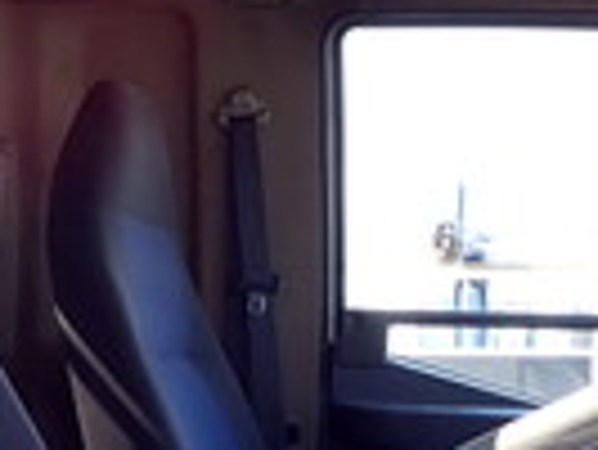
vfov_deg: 15.3
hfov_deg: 20.4
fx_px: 1660
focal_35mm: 96
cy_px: 405
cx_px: 382
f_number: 2.8
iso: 100
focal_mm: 4.5
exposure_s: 1/160
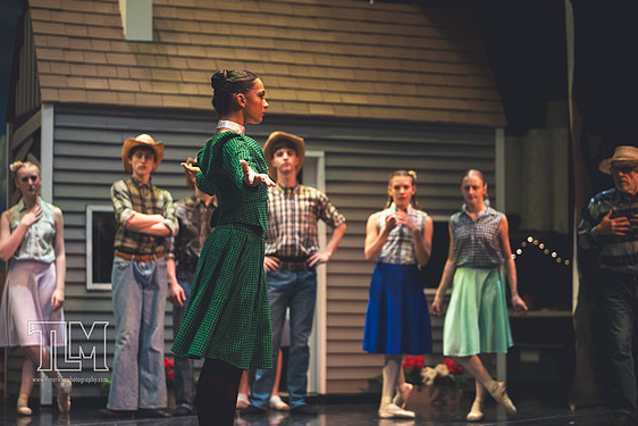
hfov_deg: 20.8
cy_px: 215
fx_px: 1737
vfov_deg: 14.0
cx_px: 316
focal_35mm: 98
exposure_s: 1/250
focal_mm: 95
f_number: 2.8
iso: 3200
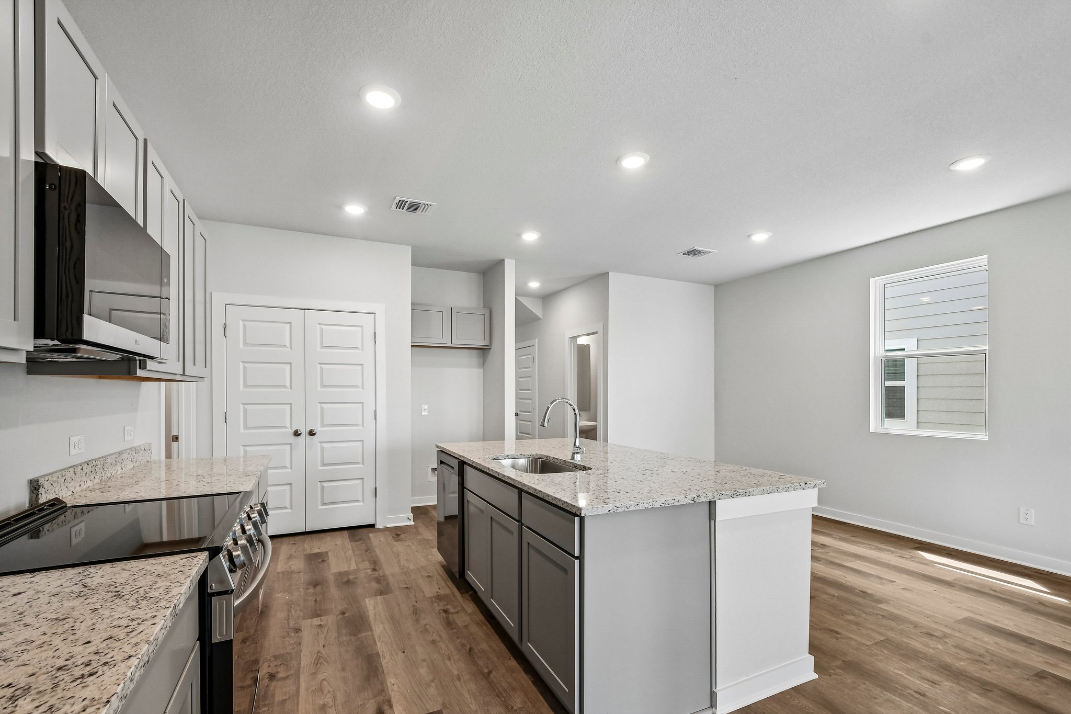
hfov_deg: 100.4
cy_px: 357
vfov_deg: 77.3
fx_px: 446
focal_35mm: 15
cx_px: 536
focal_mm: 10
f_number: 8
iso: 400
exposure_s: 1/40
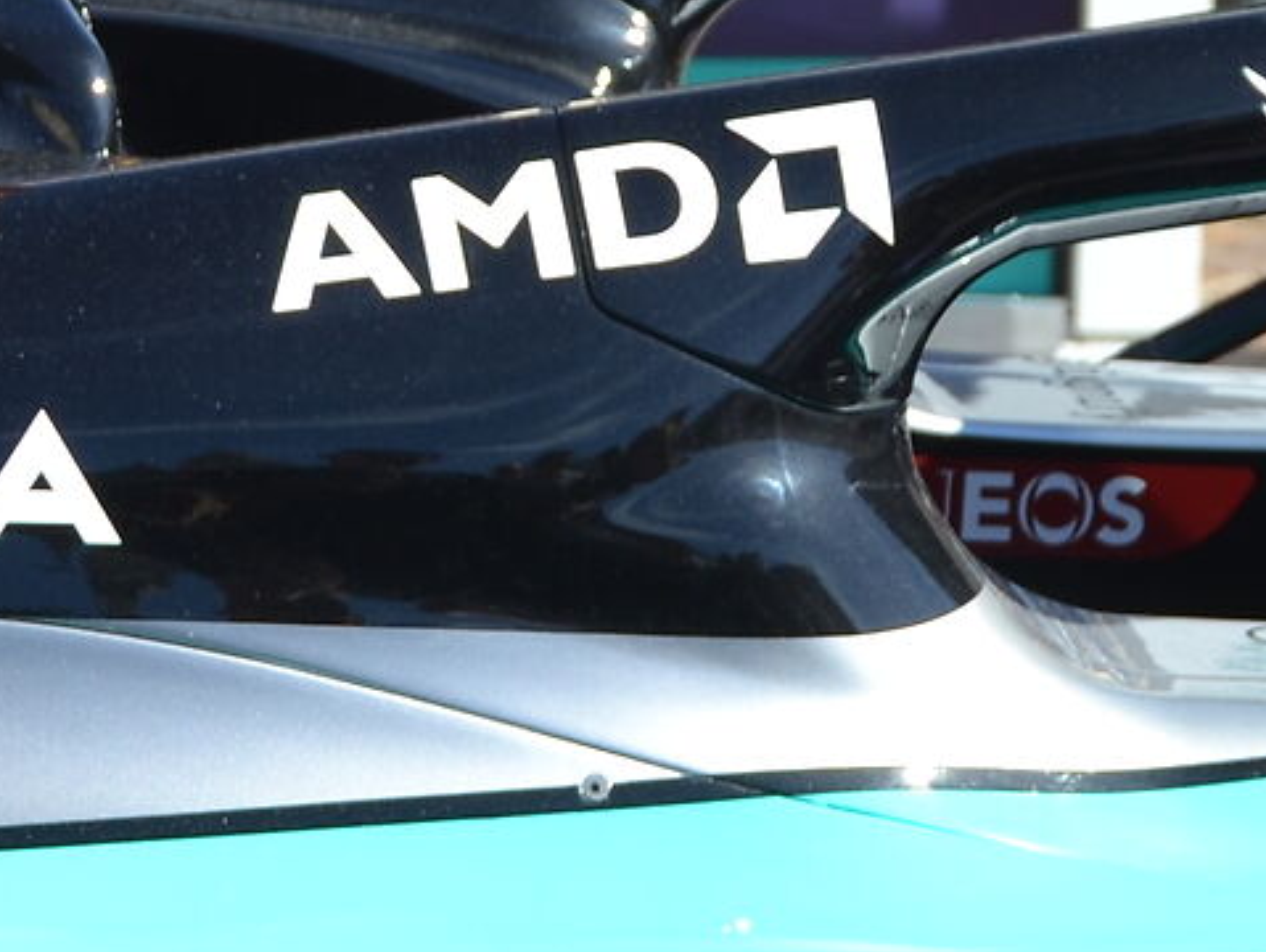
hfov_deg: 8.5
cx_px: 66
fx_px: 8455
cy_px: 1579
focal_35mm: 231
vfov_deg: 6.3
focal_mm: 32
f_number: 7.1
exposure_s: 1/200
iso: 100
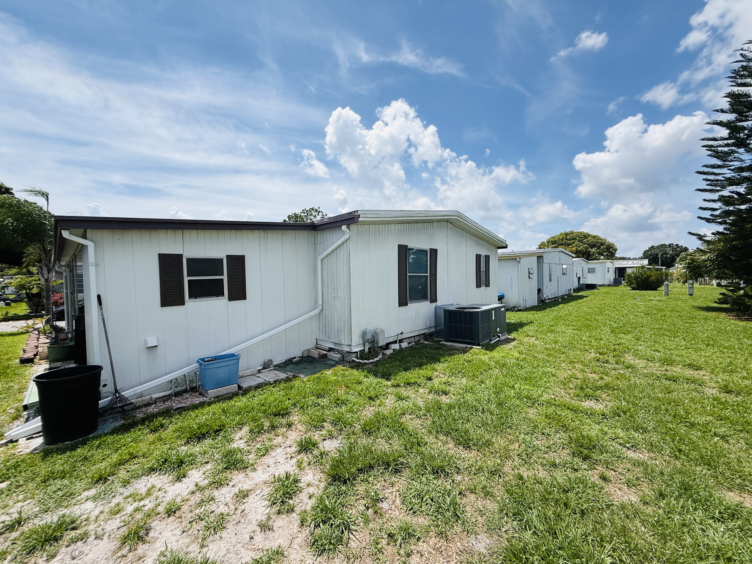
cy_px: 282
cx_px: 376
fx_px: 304
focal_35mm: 14
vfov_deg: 85.7
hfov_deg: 102.1
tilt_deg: -0.3
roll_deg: +0.6
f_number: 2.2
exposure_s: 1/2841
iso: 50
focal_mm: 2.22
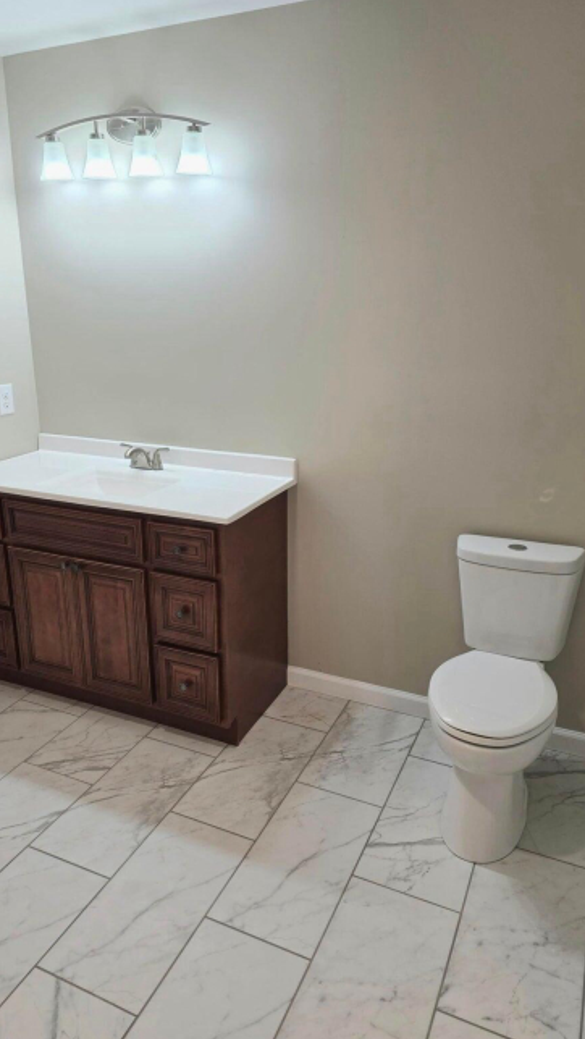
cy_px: 503
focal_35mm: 26
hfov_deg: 44.4
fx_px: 717
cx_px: 270
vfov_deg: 71.9
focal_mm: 6.3
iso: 64
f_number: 1.7
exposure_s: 1/120
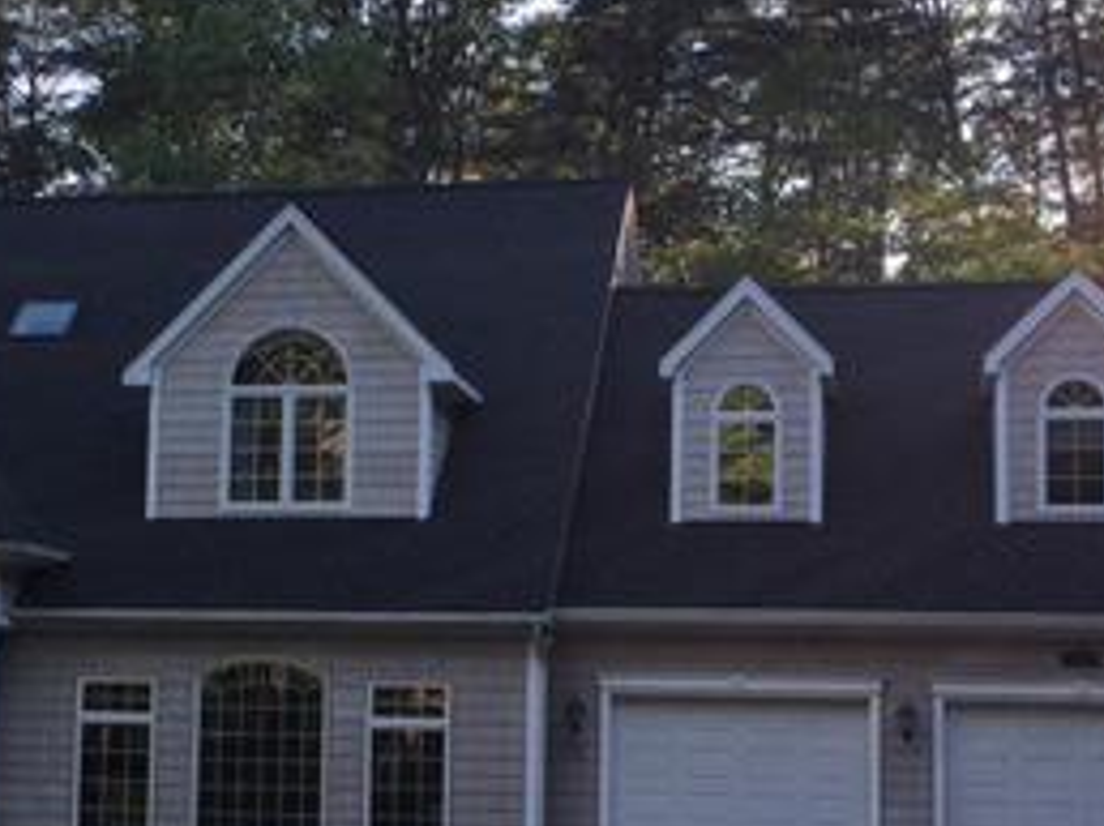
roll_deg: -2.2
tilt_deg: +7.4
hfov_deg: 27.0
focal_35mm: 72
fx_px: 2294
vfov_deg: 20.4
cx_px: 419
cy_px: 522
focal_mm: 4.15
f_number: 2.2
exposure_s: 1/211
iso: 25
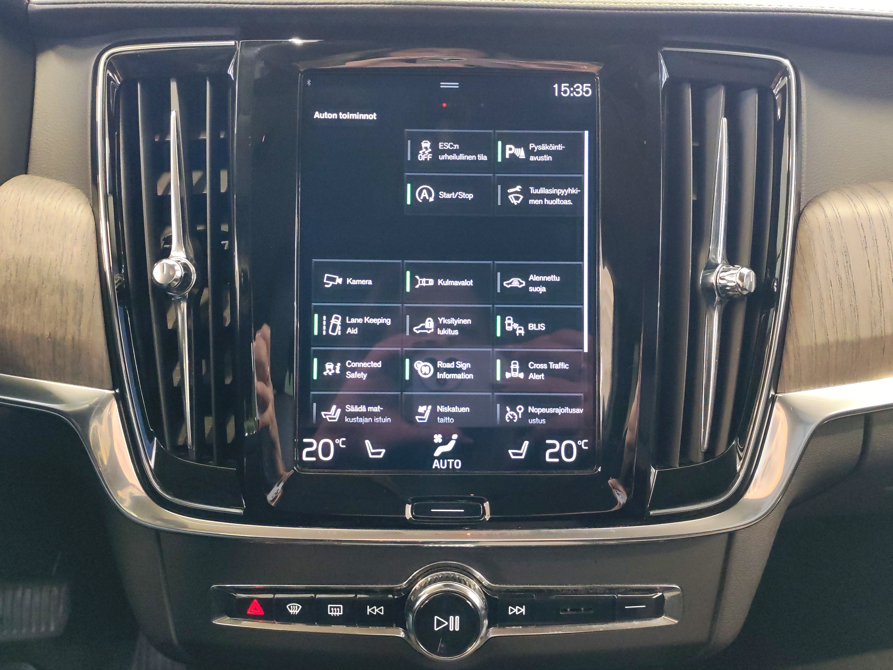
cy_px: 335
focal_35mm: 31
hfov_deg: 58.4
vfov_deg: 45.4
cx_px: 446
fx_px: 800
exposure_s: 1/50
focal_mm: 6.12
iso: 2000
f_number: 1.9
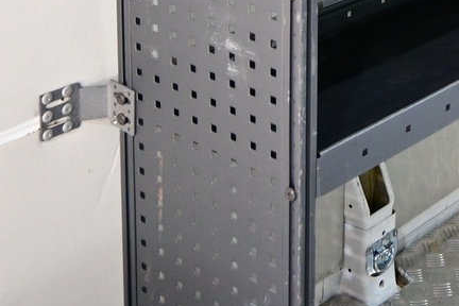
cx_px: 529
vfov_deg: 14.1
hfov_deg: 21.3
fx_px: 1147
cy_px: -177
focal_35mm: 90
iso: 1400
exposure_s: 1/25
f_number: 3.5
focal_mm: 16
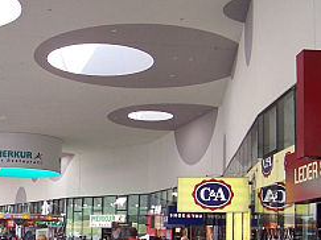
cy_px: 178
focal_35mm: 63
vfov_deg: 23.1
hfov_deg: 30.4
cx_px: 95
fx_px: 584
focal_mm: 5.6
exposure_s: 1/180
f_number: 2.7
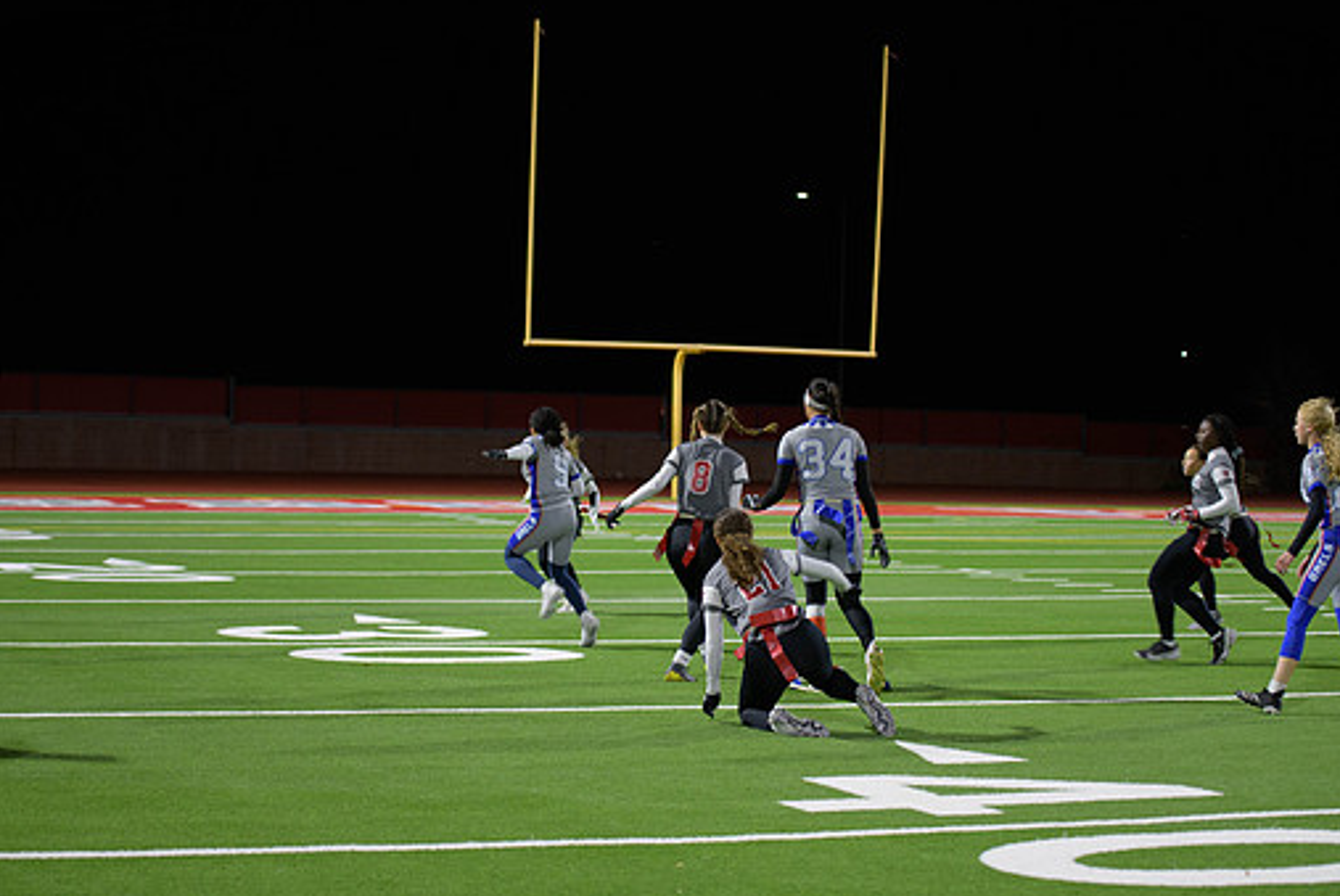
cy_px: 496
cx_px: 637
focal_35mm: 80
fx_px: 2980
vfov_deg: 17.1
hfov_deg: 25.3
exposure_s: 1/200
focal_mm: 70
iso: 1100
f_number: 2.8
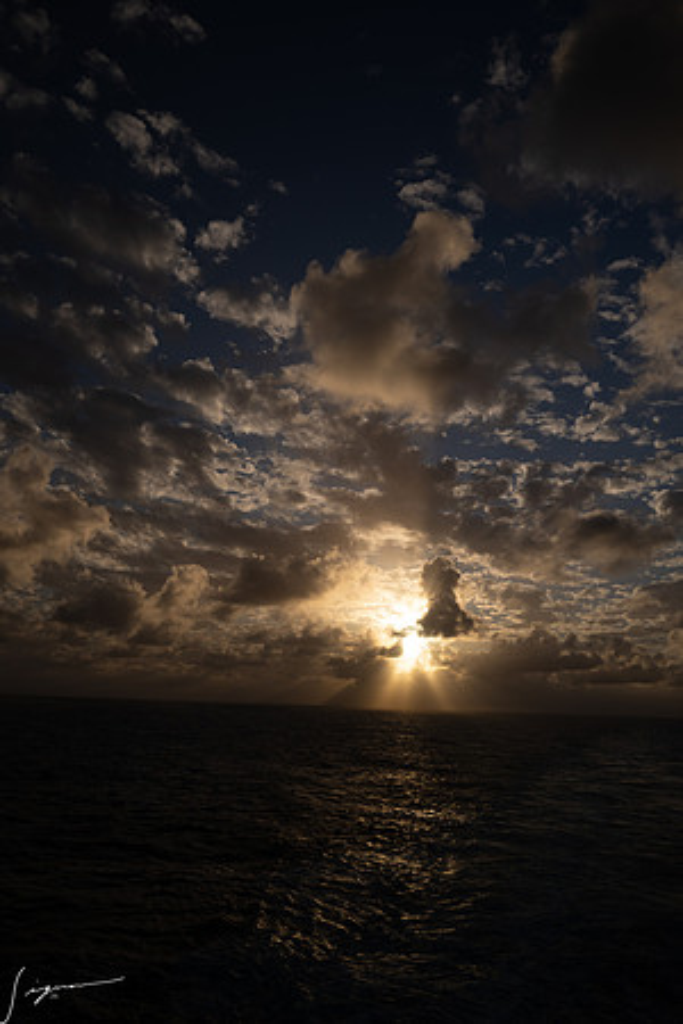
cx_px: 342
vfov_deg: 61.9
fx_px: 854
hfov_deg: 43.6
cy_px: 512
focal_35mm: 30
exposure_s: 1/400
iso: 125
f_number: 13
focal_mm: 30
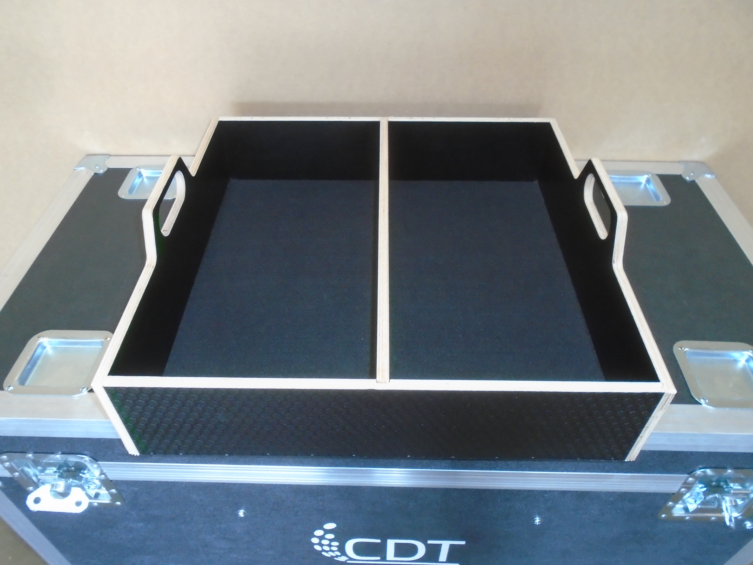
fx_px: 566
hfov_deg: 67.3
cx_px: 376
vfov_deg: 53.1
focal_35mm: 26
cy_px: 282
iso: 400
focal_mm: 4.6
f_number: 3.2
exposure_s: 1/60
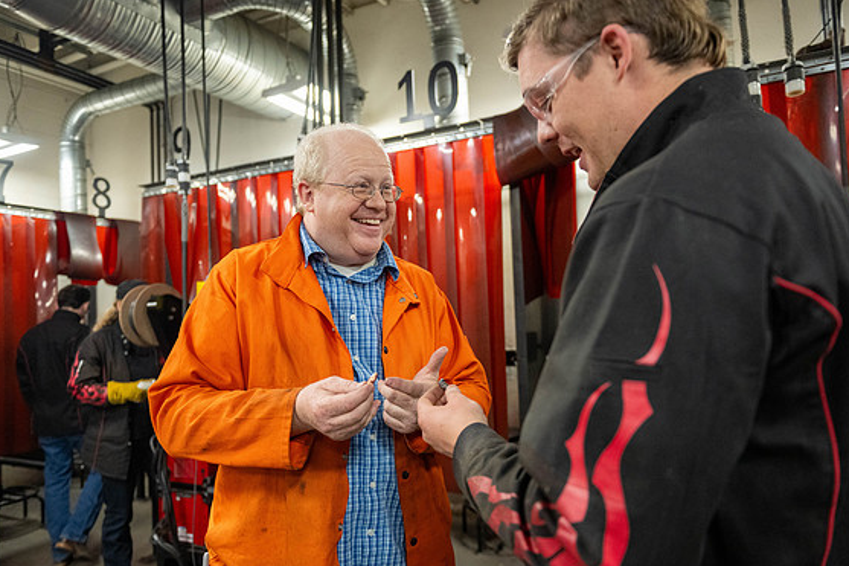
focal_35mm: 25
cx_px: 434
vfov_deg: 51.2
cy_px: 292
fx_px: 589
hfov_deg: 71.5
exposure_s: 1/640
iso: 2500
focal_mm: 24
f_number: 2.8
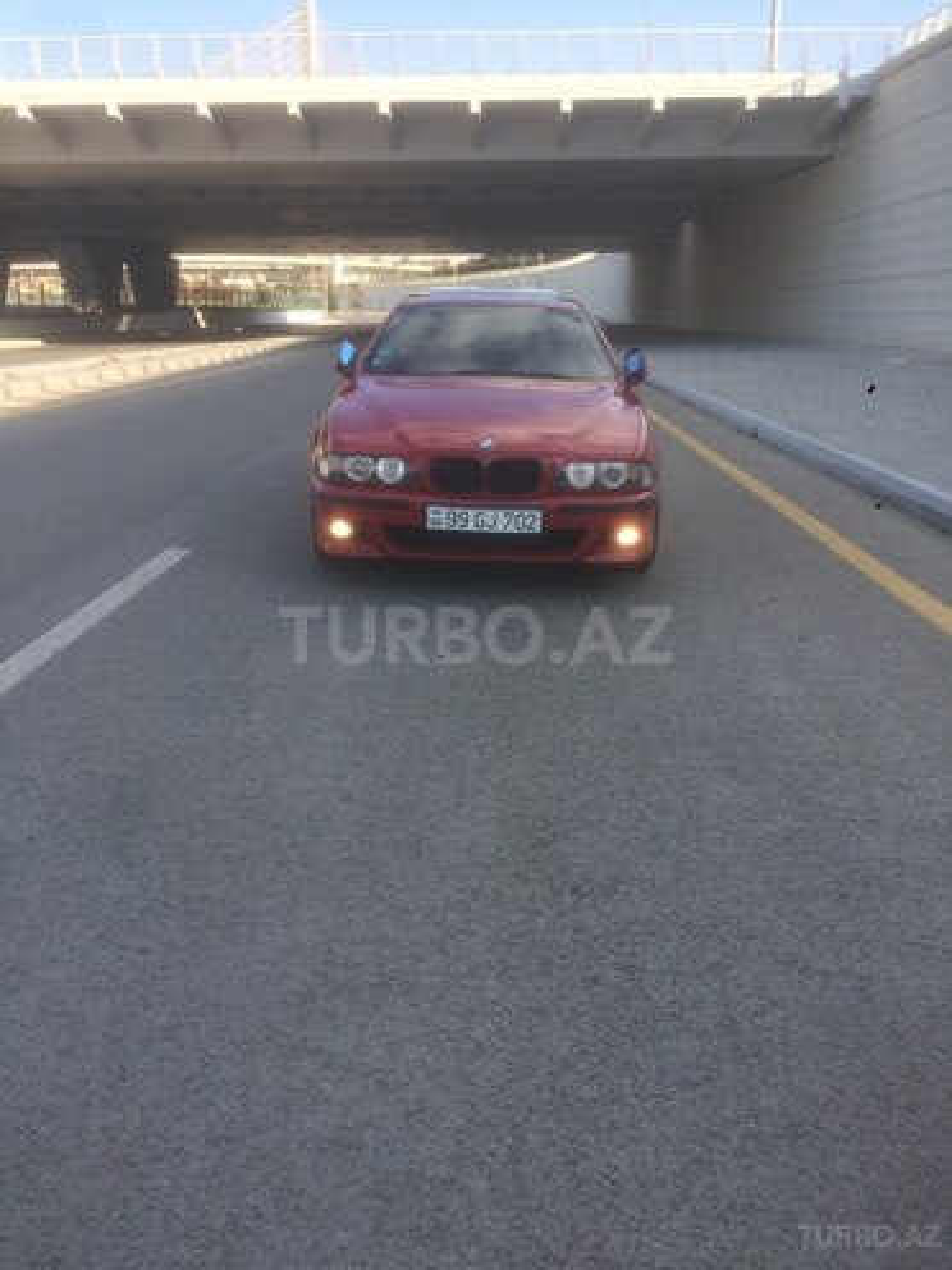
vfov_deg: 61.7
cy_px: 635
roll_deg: +0.4
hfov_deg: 48.2
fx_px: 1063
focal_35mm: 29
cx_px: 476
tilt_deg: -16.2
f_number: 2.2
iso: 32
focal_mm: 4.15
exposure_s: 1/604
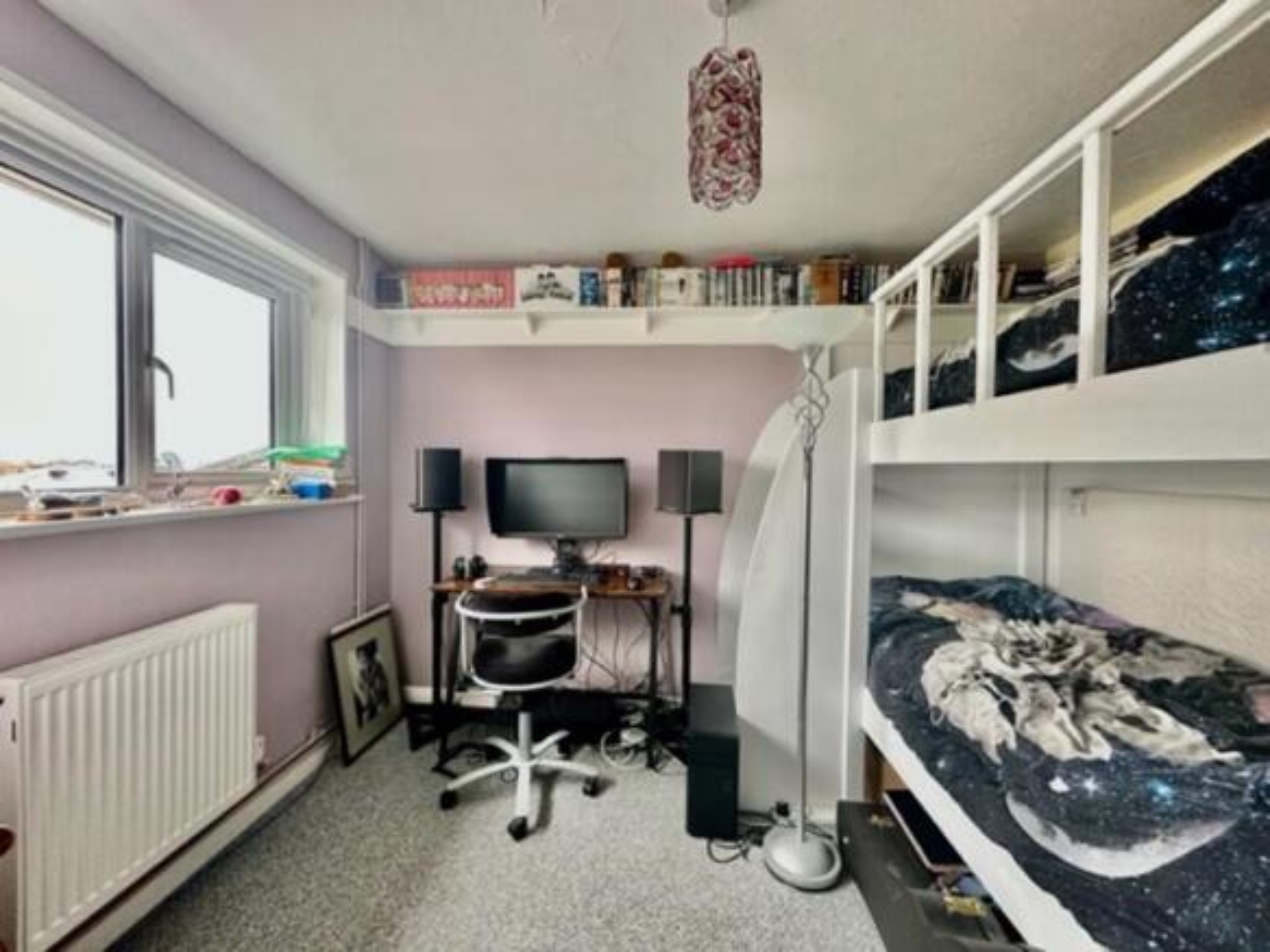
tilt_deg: -1.4
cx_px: 635
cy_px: 476
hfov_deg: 102.1
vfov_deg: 85.7
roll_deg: -0.5
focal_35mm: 14
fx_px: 514
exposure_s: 1/61
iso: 320
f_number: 2.2
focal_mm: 2.22
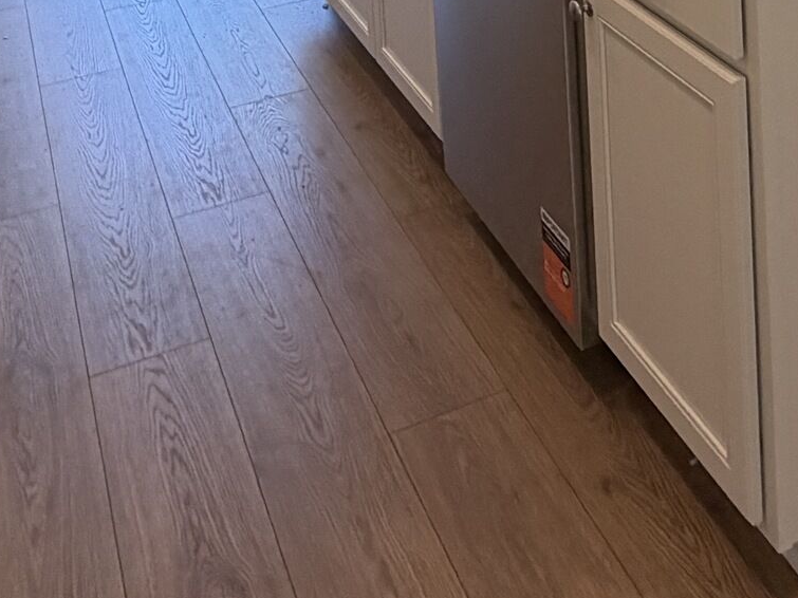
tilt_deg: -3.6
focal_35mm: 57
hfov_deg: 33.0
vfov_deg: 19.9
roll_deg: +2.2
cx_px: 611
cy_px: -434
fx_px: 1314
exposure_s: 1/120
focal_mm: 2.22
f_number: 2.2
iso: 200
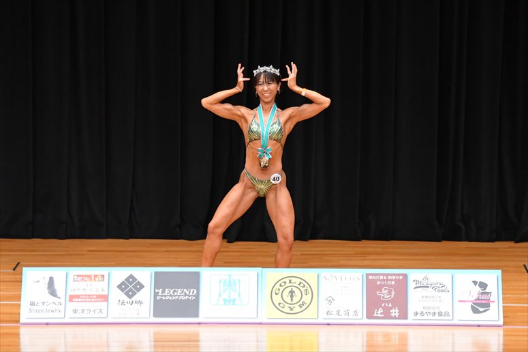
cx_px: 264
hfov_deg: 9.2
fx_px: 3298
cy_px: 176
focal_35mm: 225
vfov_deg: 6.1
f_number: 5.6
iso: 4000
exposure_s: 1/400
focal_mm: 150
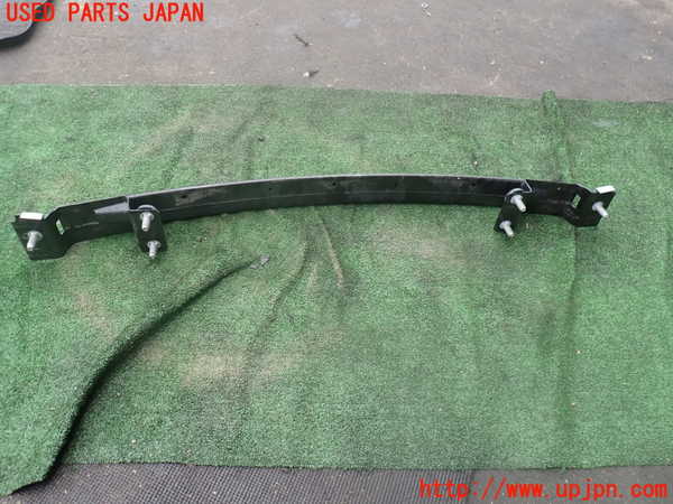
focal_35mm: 25
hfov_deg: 69.4
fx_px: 486
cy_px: 252
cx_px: 336
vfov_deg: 54.9
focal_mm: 4.5
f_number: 2.8
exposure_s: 1/250
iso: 100
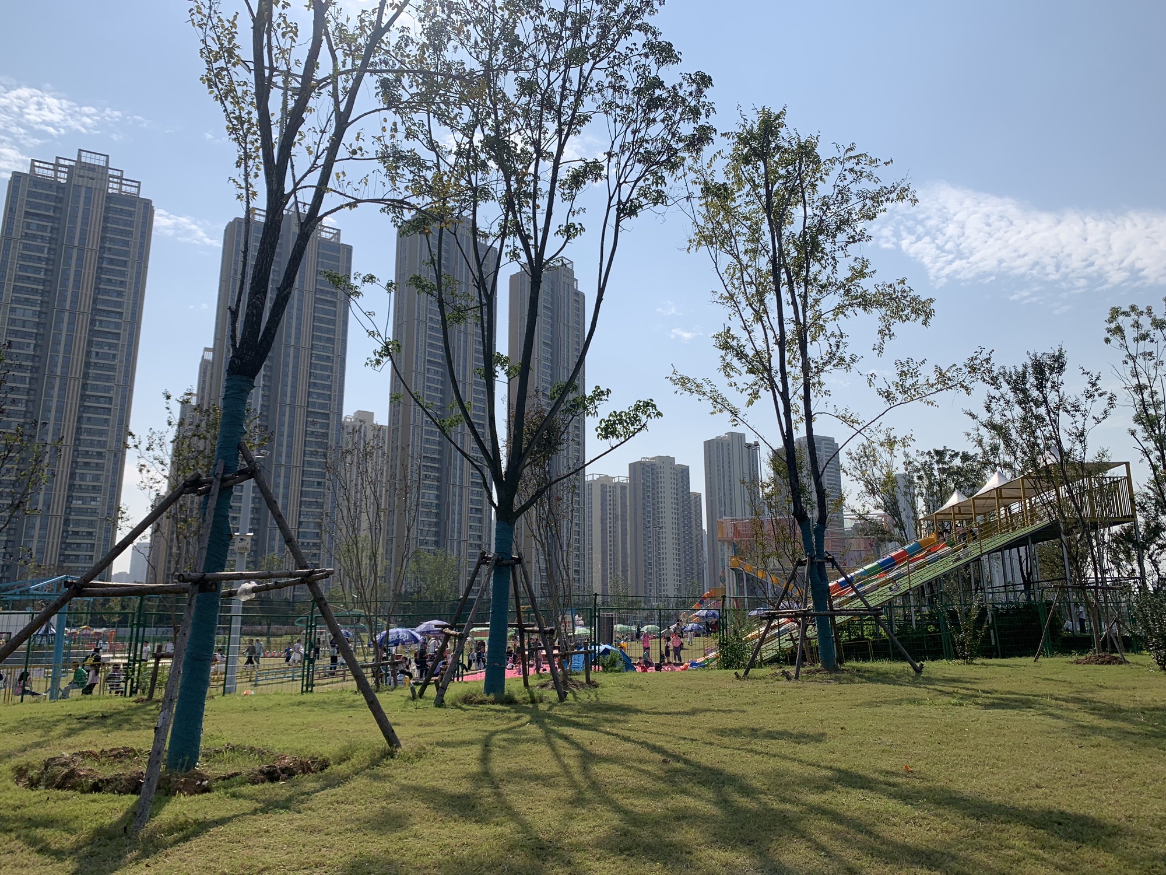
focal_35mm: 26
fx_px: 876
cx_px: 583
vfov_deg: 53.1
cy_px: 438
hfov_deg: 67.3
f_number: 1.8
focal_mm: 4.25
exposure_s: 1/6061
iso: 25
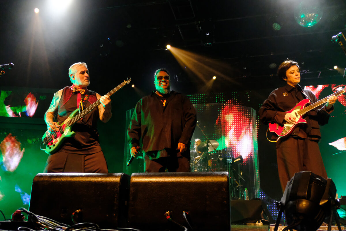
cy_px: 116
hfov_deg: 54.4
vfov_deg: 37.9
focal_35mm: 35
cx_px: 173
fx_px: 336
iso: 5000
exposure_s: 1/250
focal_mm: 23.3
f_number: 3.2
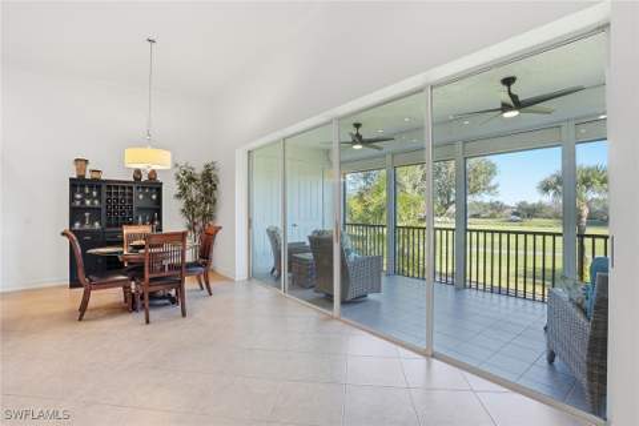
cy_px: 213
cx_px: 320
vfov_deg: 73.7
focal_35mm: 16
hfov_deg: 96.7
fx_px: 284
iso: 400
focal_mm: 16
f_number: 9
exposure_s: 1/320
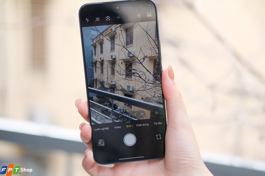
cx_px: 132
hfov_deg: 37.5
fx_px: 390
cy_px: 88
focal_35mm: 53
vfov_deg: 25.5
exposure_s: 1/2000
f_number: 2
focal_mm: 35
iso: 800
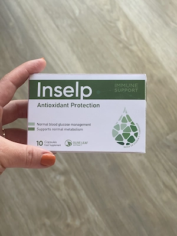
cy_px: 118
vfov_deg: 30.3
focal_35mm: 64
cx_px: 88
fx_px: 436
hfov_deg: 22.9
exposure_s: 1/121
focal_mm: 7.5
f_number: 2.2
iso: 80
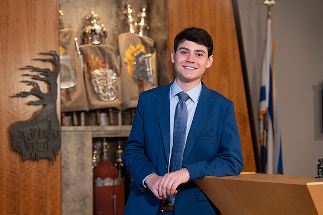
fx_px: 754
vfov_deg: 16.3
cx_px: 162
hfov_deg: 24.2
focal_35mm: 84
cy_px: 108
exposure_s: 1/250
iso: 1000
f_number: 4
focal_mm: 84
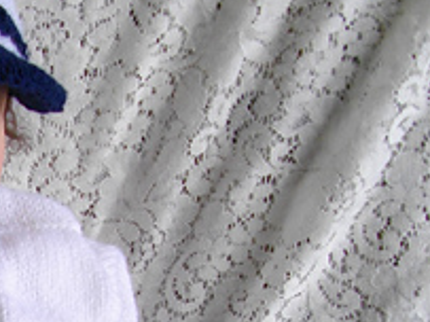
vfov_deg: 13.9
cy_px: 443
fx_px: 1254
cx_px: -167
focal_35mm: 101
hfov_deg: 17.9
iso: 131
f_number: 2.9
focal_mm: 5.7
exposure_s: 1/125
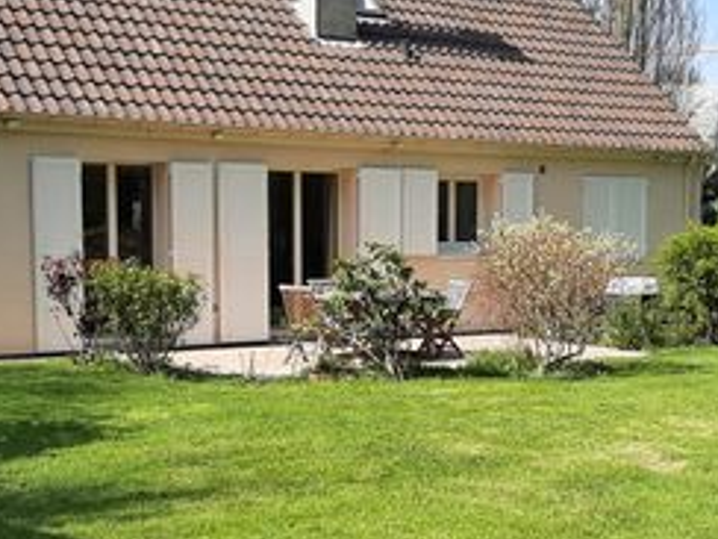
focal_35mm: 64
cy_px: 330
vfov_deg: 22.9
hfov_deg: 30.2
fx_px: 1327
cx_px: 391
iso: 40
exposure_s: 1/2110
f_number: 1.7
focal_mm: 3.93
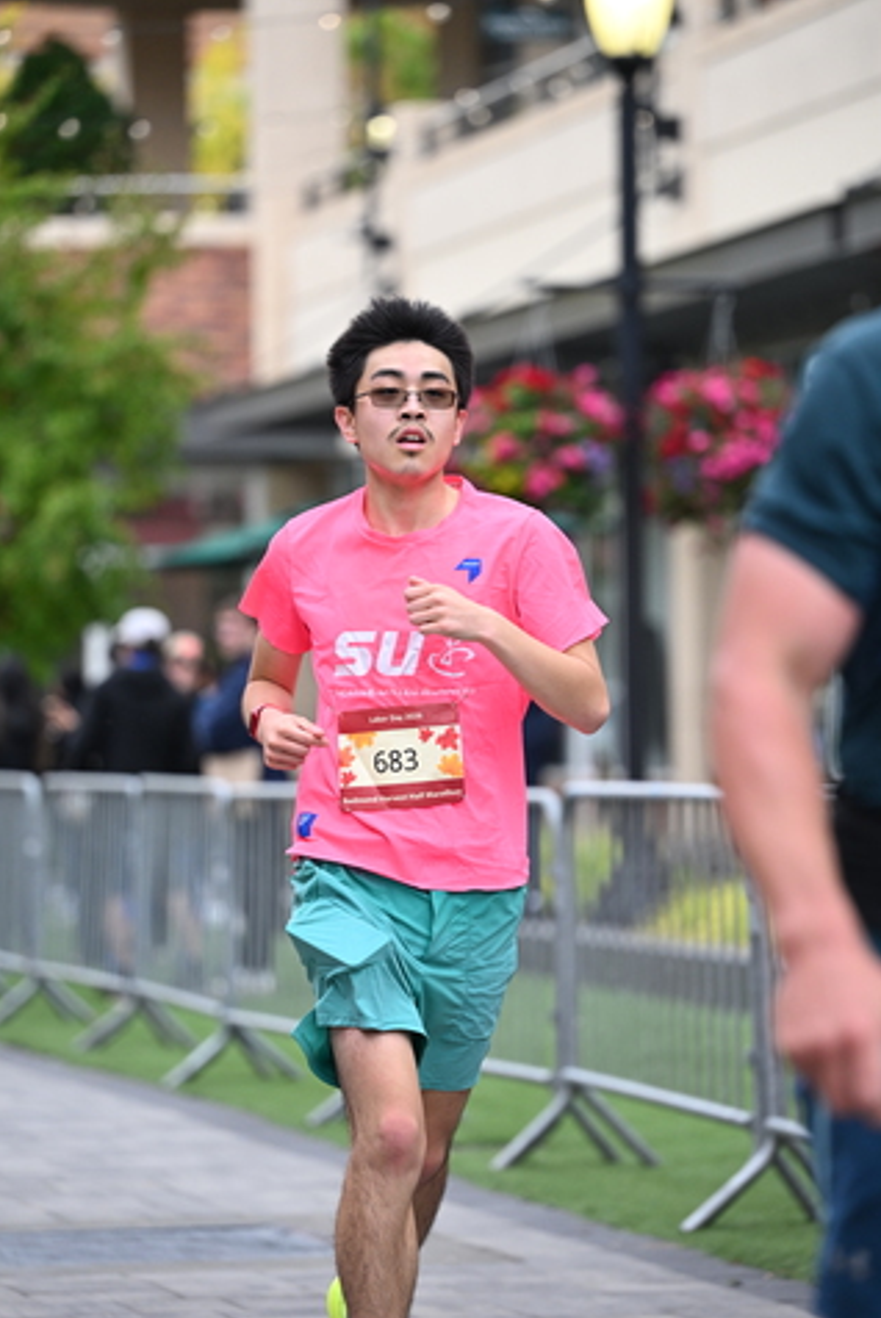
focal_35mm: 156
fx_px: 5718
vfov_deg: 13.2
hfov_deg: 8.8
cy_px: 656
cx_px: 439
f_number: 2.8
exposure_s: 1/1600
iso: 1000
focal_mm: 135
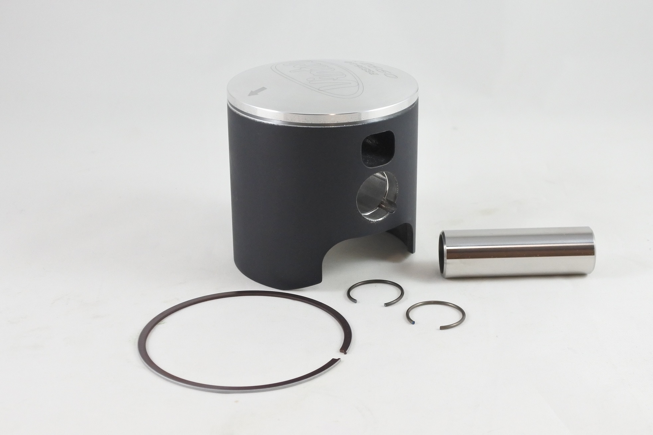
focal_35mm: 43
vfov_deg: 31.2
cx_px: 326
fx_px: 780
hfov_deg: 45.4
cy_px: 218
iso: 560
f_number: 4.5
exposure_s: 1/125
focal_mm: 16.1
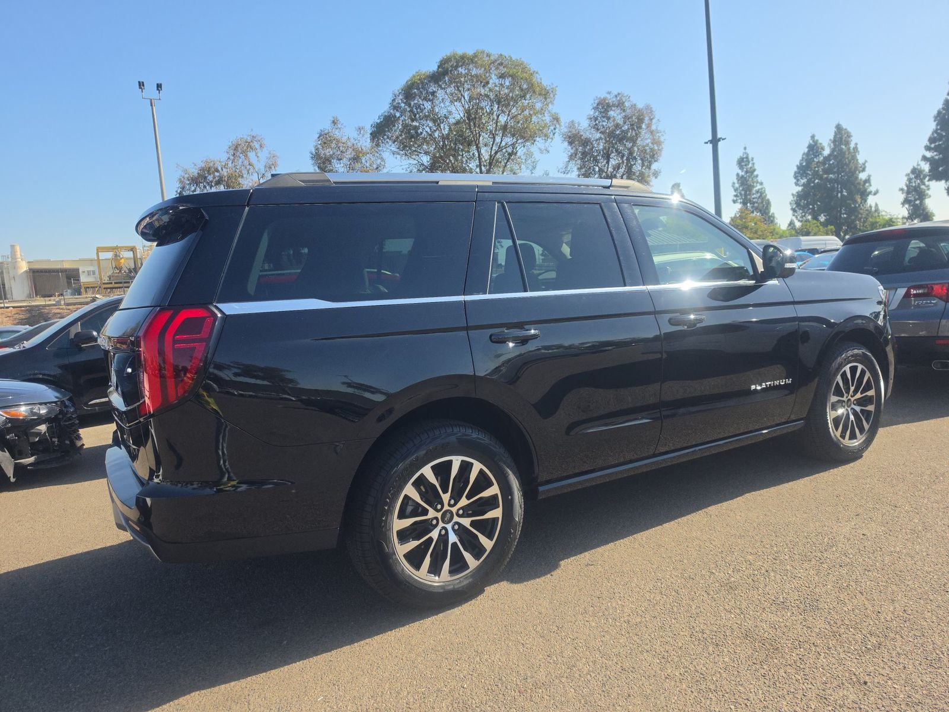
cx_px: 474
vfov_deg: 58.9
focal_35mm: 23
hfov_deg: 73.9
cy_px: 356
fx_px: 631
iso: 64
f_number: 1.4
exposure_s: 1/4432
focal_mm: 6.5
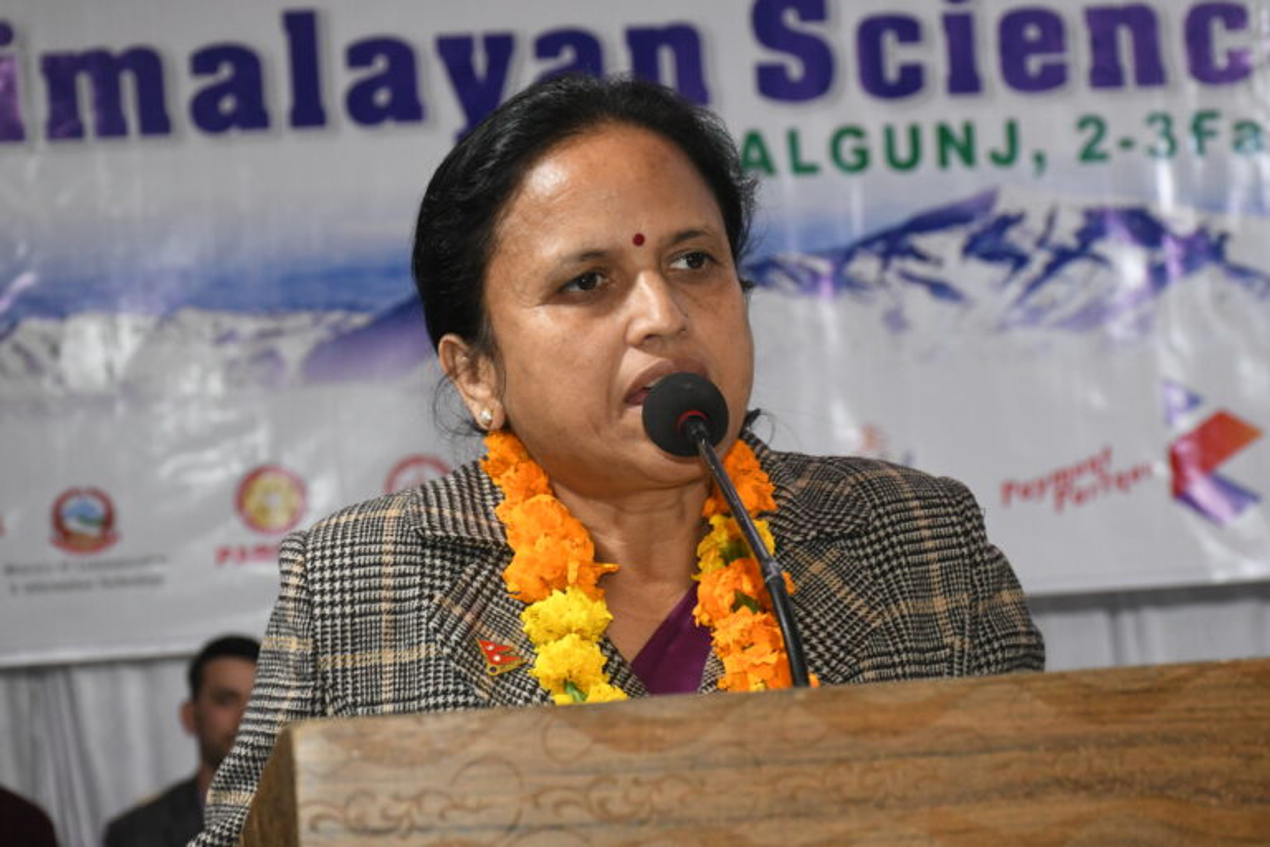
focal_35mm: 90
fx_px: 3175
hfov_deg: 22.6
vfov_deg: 15.2
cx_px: 635
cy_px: 424
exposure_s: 1/250
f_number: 5
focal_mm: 60
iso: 2200
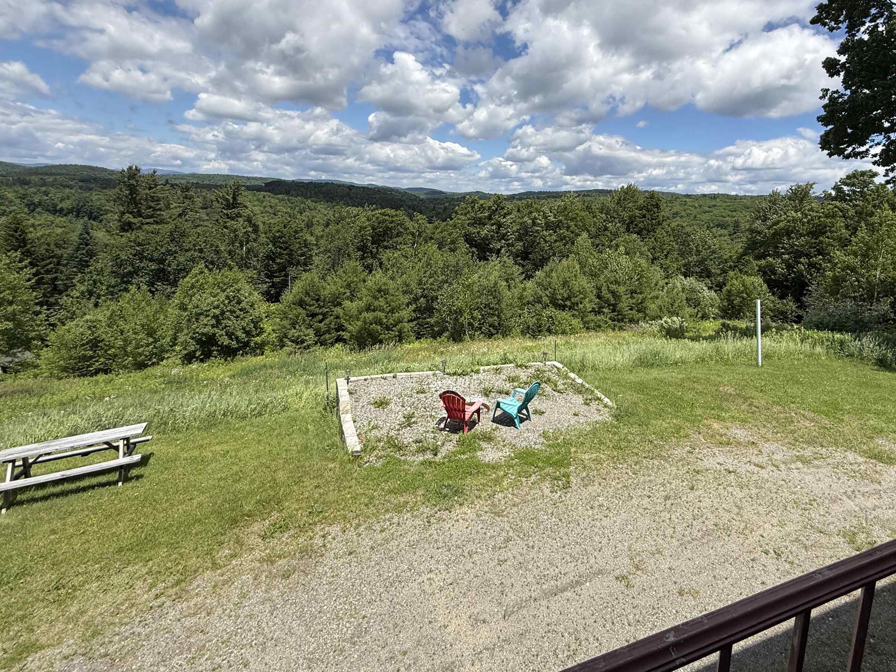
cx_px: 509
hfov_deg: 87.2
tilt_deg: -6.2
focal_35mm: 18
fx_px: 466
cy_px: 254
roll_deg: -3.1
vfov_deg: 70.5
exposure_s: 1/2320
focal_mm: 2.22
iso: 50
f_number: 2.2
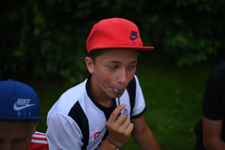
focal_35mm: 50
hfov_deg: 39.6
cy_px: 75
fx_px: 312
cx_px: 112
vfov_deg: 27.0
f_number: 1.8
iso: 100
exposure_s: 1/500
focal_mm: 50
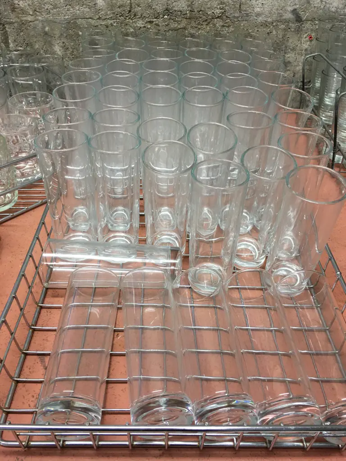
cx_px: 173
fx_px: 386
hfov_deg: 48.2
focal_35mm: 29
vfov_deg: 61.7
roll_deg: -0.6
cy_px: 230
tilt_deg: -38.3
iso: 64
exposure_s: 1/33
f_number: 2.2
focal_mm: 4.15
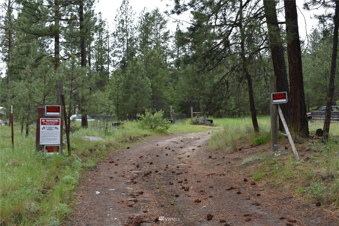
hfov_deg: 47.9
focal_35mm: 40
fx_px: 381
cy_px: 113
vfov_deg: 33.0
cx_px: 170
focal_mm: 27
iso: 140
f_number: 8
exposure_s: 1/60
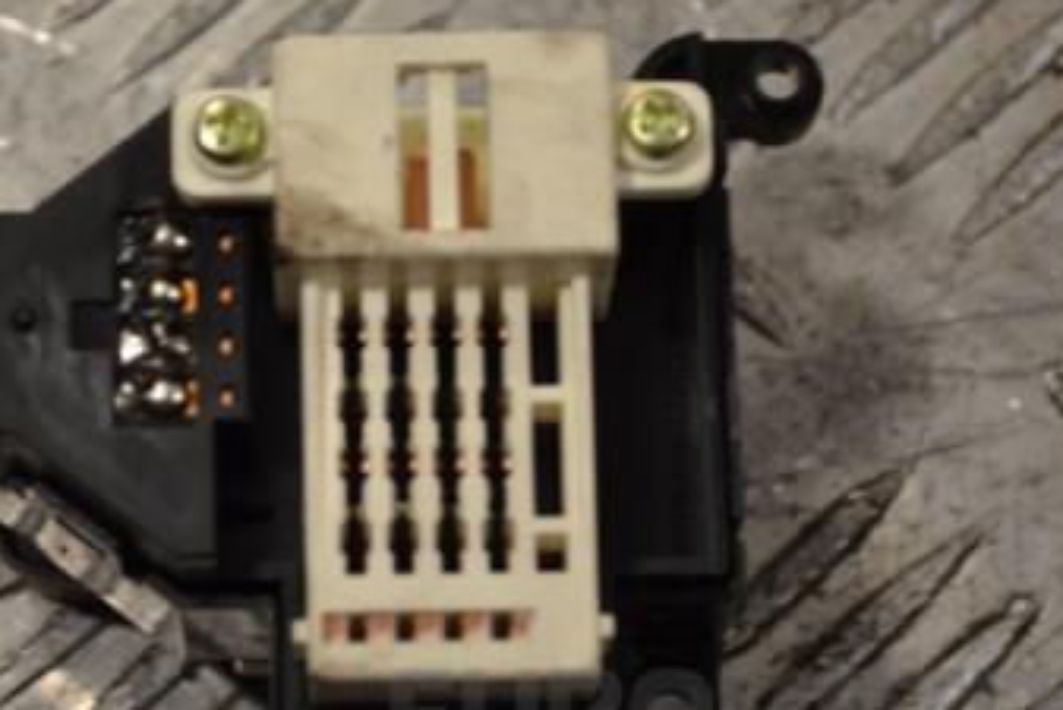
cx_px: 331
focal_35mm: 147
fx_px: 4339
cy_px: 297
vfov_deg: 9.3
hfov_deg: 13.9
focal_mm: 55
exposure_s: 1/40
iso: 100
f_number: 5.6
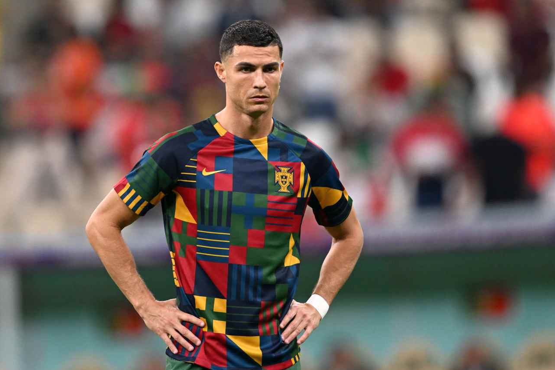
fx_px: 6181
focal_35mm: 401
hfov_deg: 5.1
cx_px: 277
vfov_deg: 3.4
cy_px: 185
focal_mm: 400
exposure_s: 1/2500
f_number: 2.8
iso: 3200
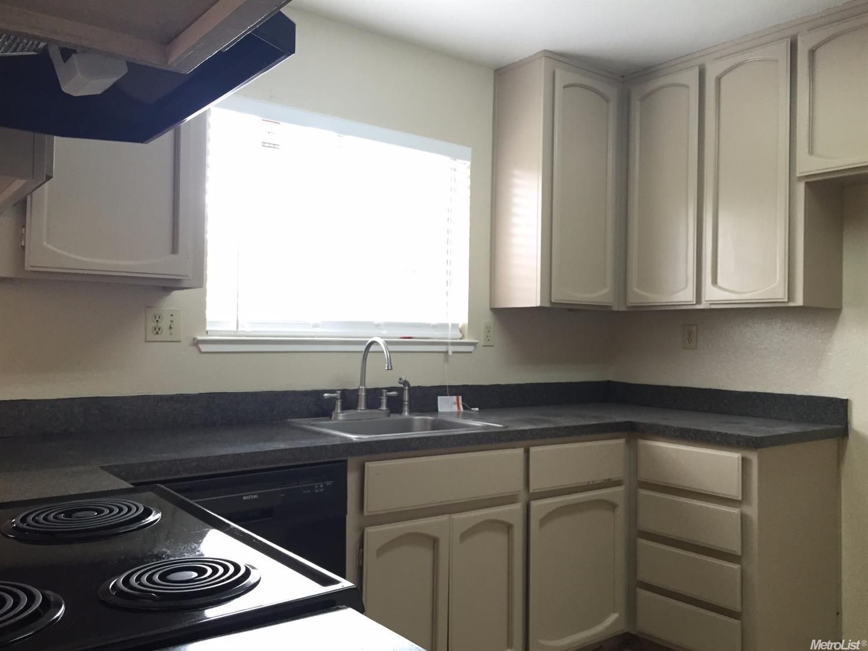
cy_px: 326
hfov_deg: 61.7
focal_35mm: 29
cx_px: 434
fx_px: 727
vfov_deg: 48.2
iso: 125
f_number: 2.2
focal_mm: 4.15
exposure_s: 1/30
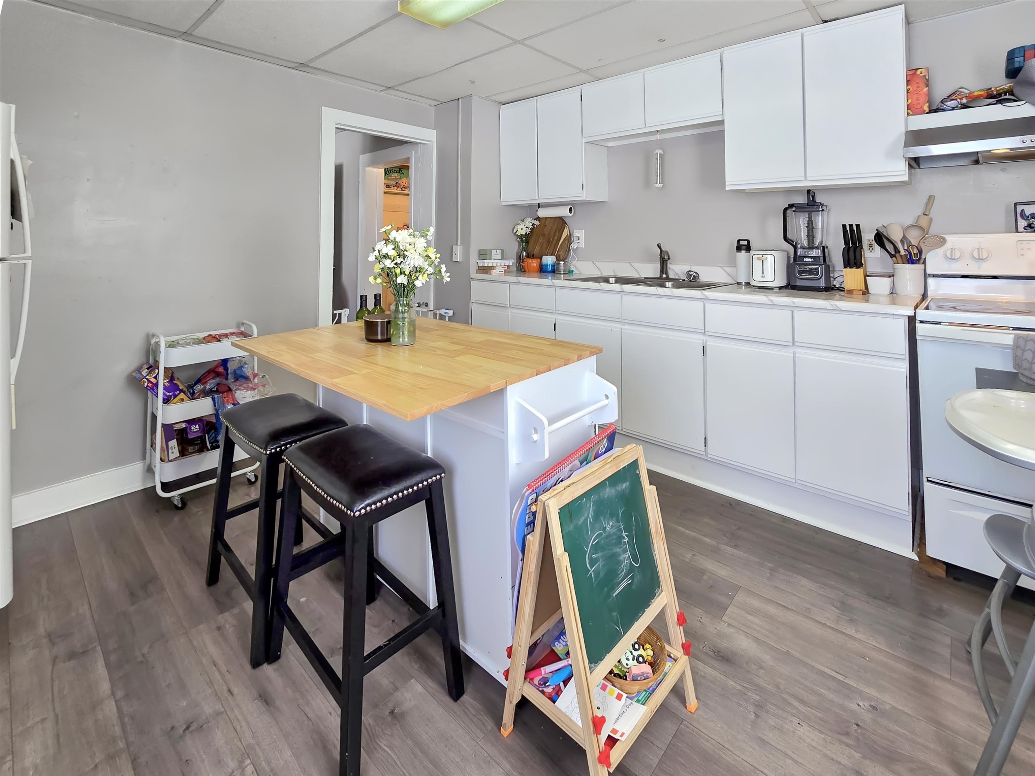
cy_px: 388
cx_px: 518
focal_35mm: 13
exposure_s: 1/60
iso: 64
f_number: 2.2
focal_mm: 2.2
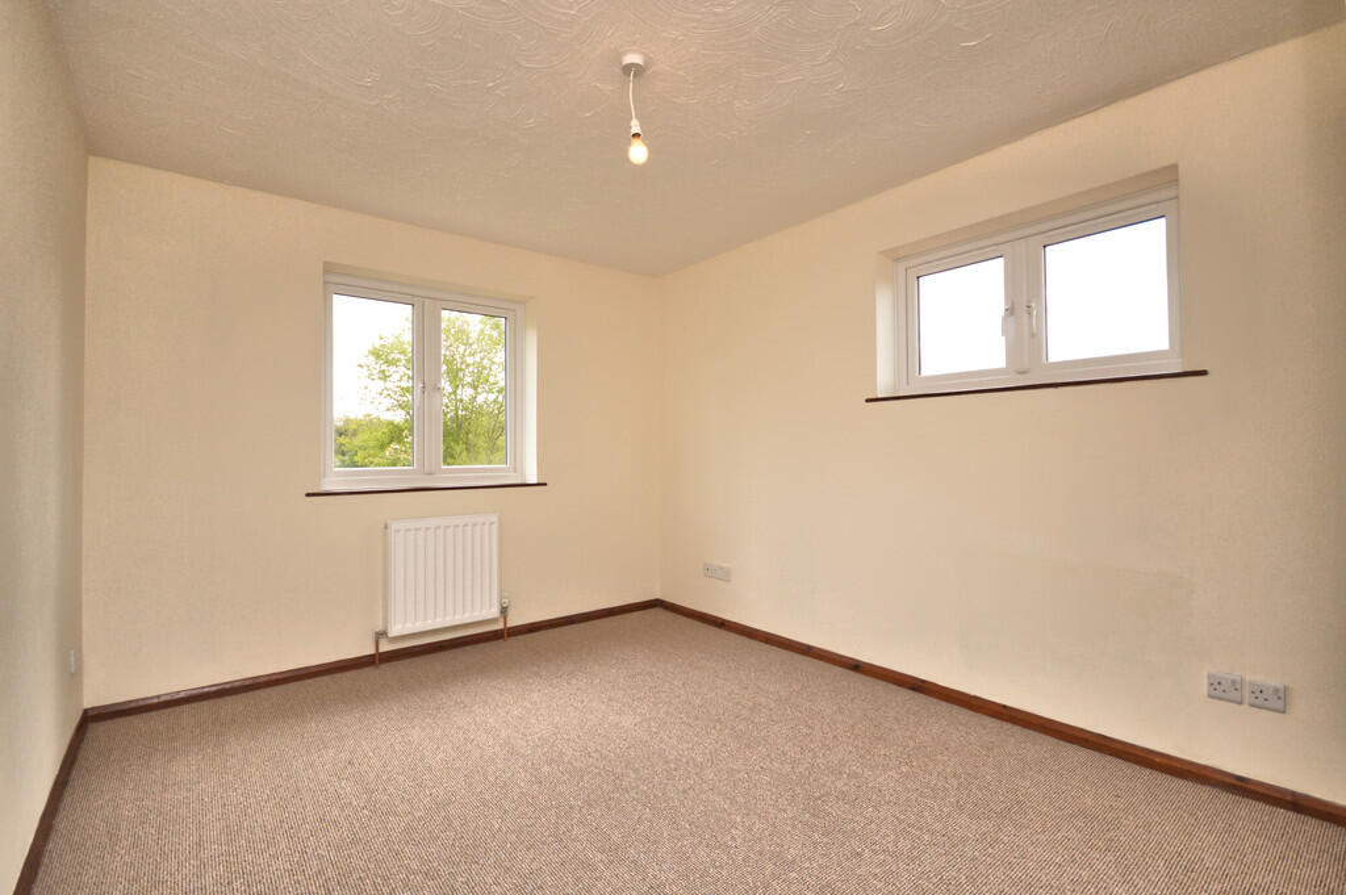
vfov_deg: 77.2
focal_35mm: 15
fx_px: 560
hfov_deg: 100.4
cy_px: 448
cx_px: 673
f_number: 4
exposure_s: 1/125
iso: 220
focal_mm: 10
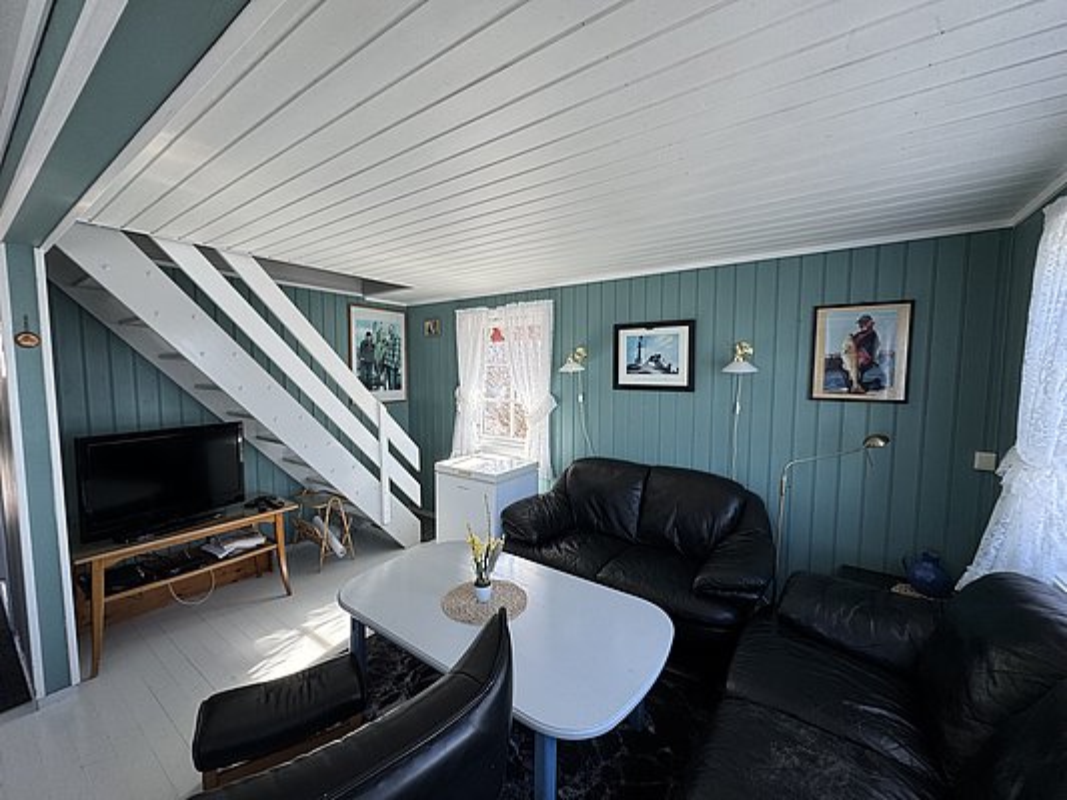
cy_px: 400
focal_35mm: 14
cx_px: 534
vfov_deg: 85.7
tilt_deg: -2.6
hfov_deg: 102.1
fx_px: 432
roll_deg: +0.3
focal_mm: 2.22
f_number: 2.2
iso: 50
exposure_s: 1/99
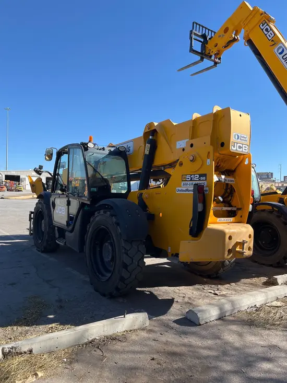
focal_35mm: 26
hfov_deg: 53.1
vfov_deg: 67.3
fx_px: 287
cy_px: 192
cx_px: 144
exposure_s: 1/1802
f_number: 1.6
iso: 50
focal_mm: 5.1
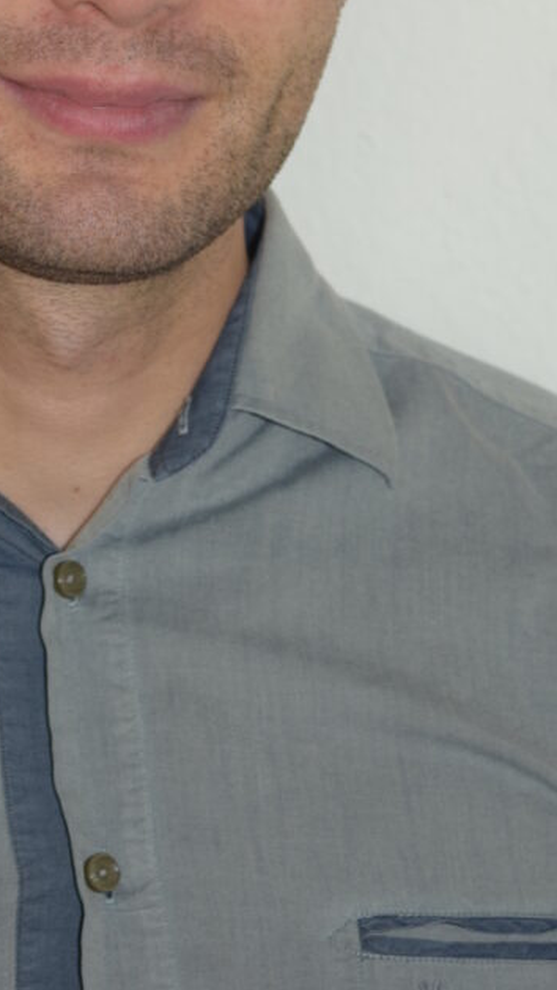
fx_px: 3779
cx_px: 80
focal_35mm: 144
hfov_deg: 8.4
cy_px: 135
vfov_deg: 14.8
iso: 560
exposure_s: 1/30
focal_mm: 50
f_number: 5.6
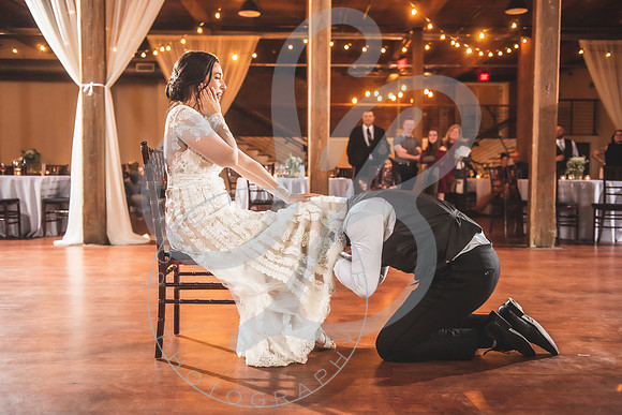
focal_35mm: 36
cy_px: 208
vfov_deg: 37.3
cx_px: 311
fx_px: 614
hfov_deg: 53.7
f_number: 2.8
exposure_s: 1/200
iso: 1000
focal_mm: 34
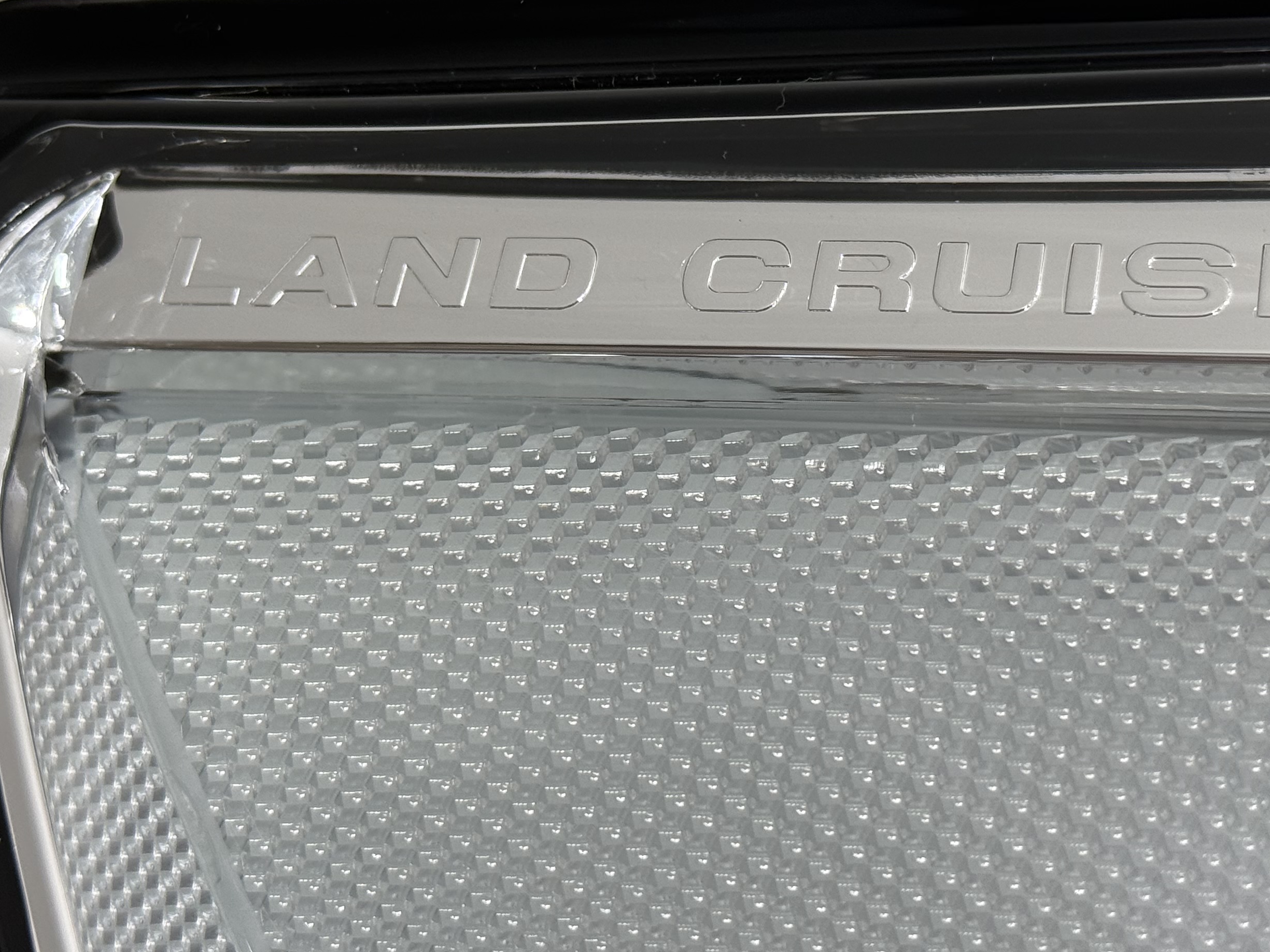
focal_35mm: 79
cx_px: 680
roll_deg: -32.8
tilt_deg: -37.8
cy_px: 299
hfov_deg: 24.7
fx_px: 2898
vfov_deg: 18.6
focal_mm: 6.76
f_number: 1.78
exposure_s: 1/268
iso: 64
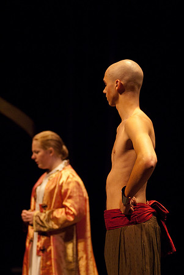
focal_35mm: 150
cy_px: 138
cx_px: 92
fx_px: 1147
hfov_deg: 9.2
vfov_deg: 13.7
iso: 1000
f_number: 2.8
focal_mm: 100
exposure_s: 1/160
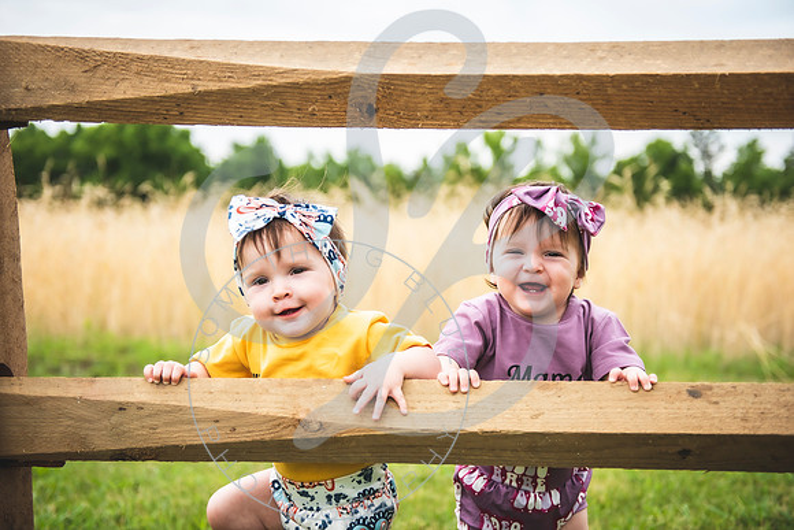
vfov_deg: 27.8
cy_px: 265
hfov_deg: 40.7
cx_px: 395
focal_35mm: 49
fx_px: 1071
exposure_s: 1/800
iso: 100
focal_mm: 48
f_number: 2.8
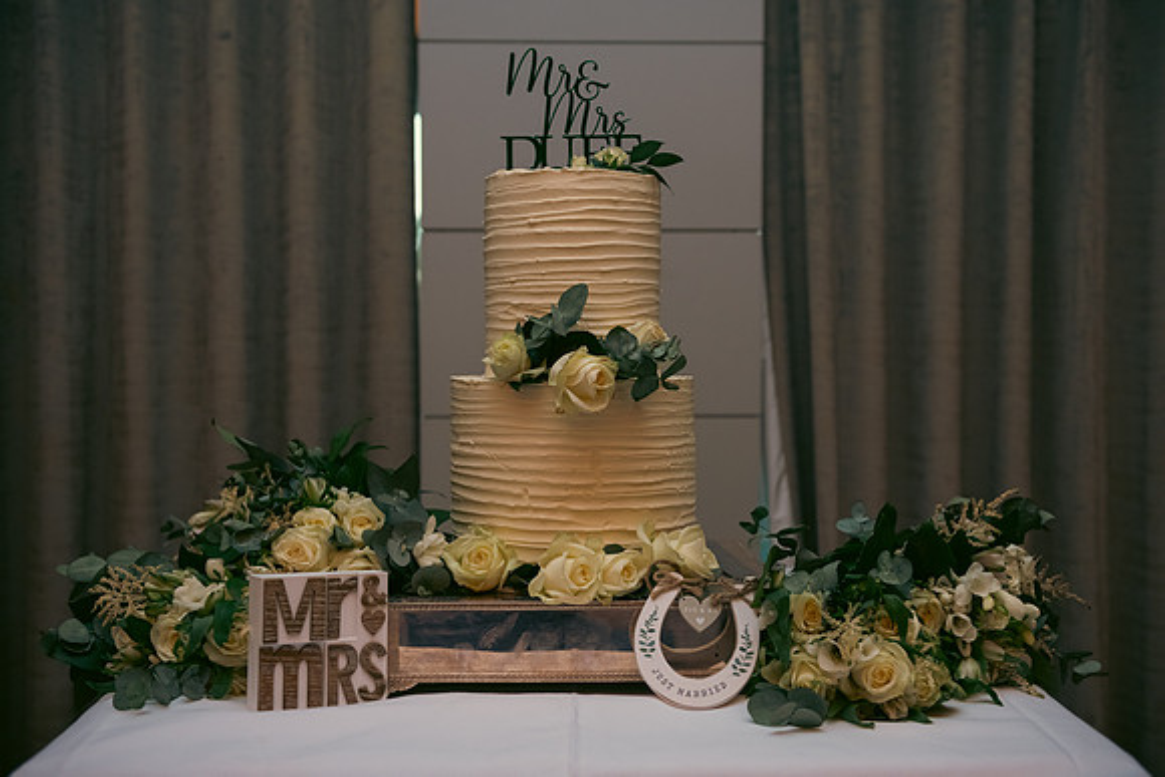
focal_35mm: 42
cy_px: 388
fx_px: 1359
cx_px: 582
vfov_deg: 31.9
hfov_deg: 46.4
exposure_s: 1/160
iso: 800
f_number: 3.5
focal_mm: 42
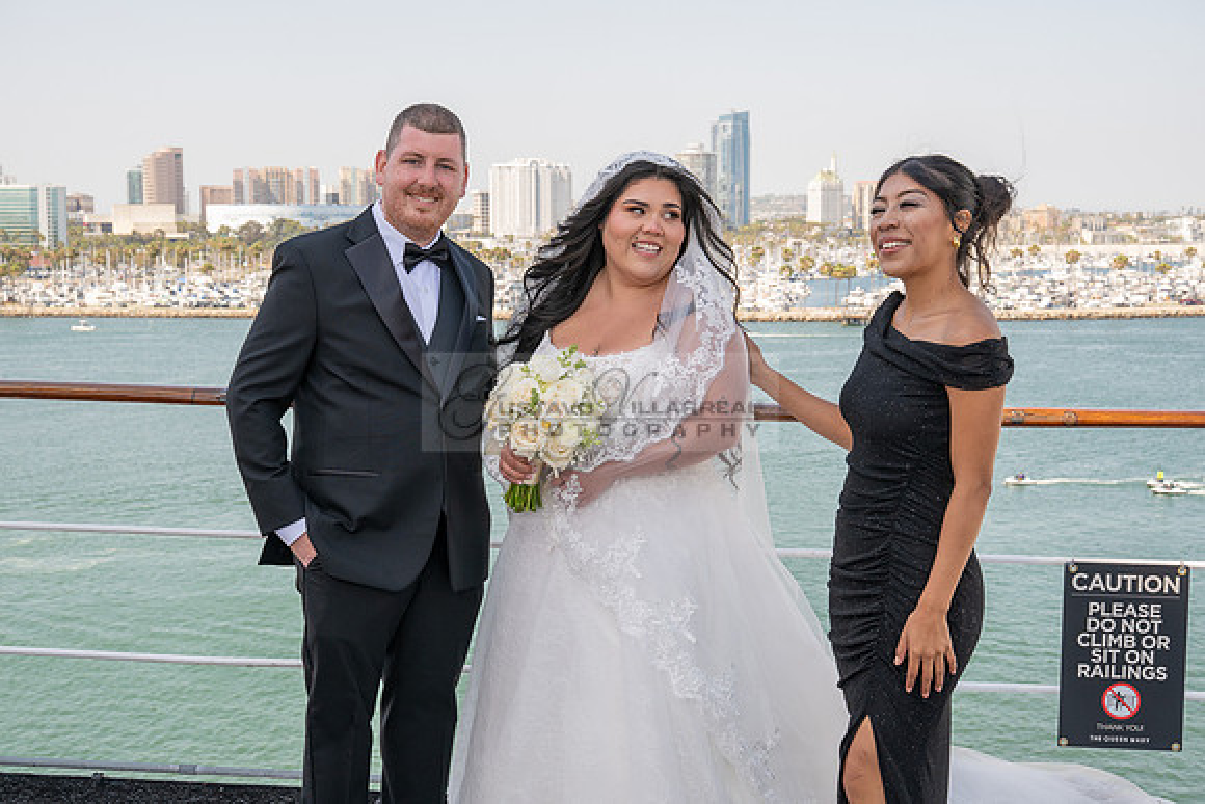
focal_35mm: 49
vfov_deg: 27.5
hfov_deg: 40.3
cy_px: 402
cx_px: 602
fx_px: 1640
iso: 200
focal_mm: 49
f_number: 9
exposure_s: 1/200
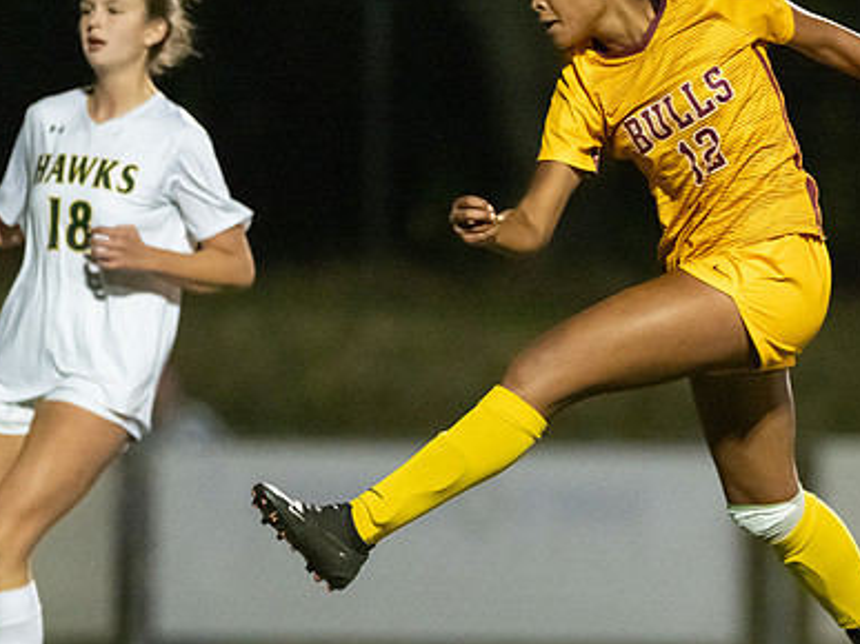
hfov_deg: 3.2
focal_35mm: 626
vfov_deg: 2.4
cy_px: 363
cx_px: 832
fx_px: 15548
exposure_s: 1/1000
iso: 16000
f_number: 2.8
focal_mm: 300
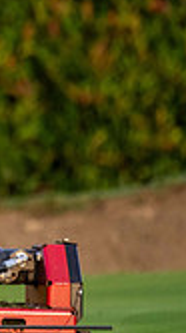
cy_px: -27
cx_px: -352
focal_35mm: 1099
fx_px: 9666
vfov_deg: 2.0
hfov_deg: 1.1
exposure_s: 1/800
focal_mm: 300
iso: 800
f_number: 4
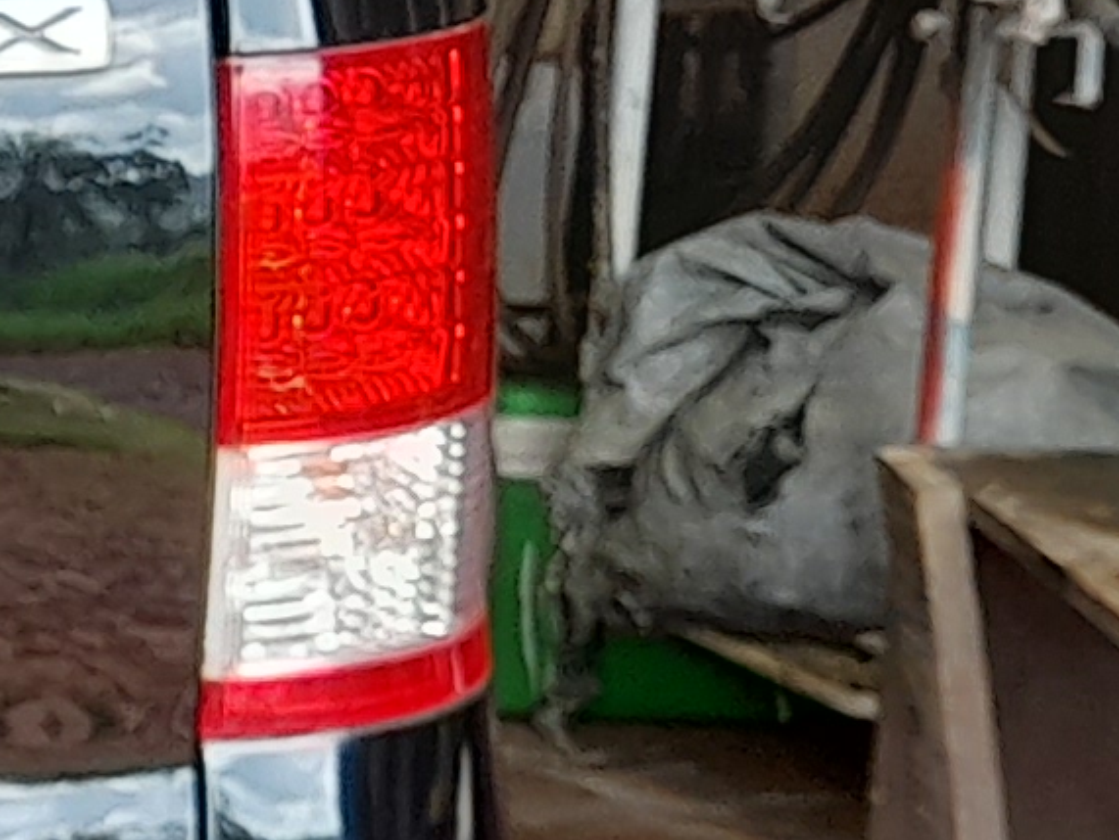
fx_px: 5661
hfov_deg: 9.9
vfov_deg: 8.5
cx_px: -1605
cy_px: 499
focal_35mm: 175
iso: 20
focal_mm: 4.6
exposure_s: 1/50
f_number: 2
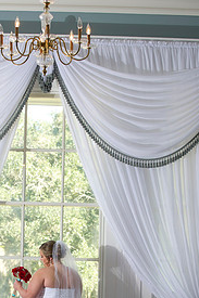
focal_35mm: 134
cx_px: 47
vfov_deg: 15.2
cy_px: 224
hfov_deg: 10.2
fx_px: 1112
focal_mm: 82
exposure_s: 1/125
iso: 400
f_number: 4.5
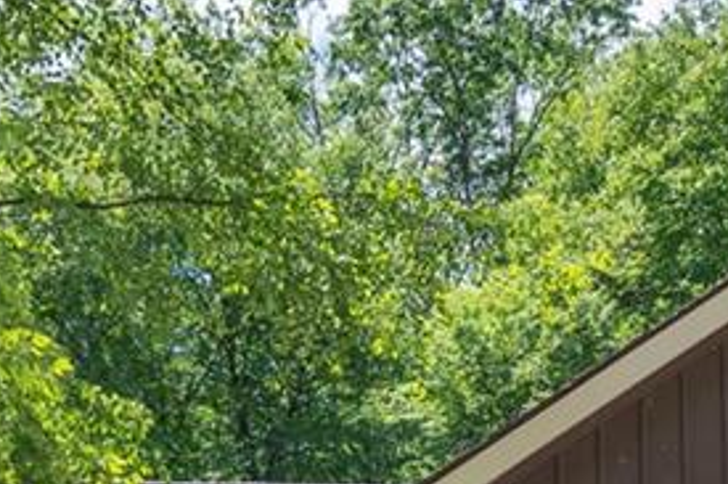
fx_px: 1354
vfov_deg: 18.0
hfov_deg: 30.1
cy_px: 731
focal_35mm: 67
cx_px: 381
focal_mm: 18
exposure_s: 1/640
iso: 320
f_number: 7.1
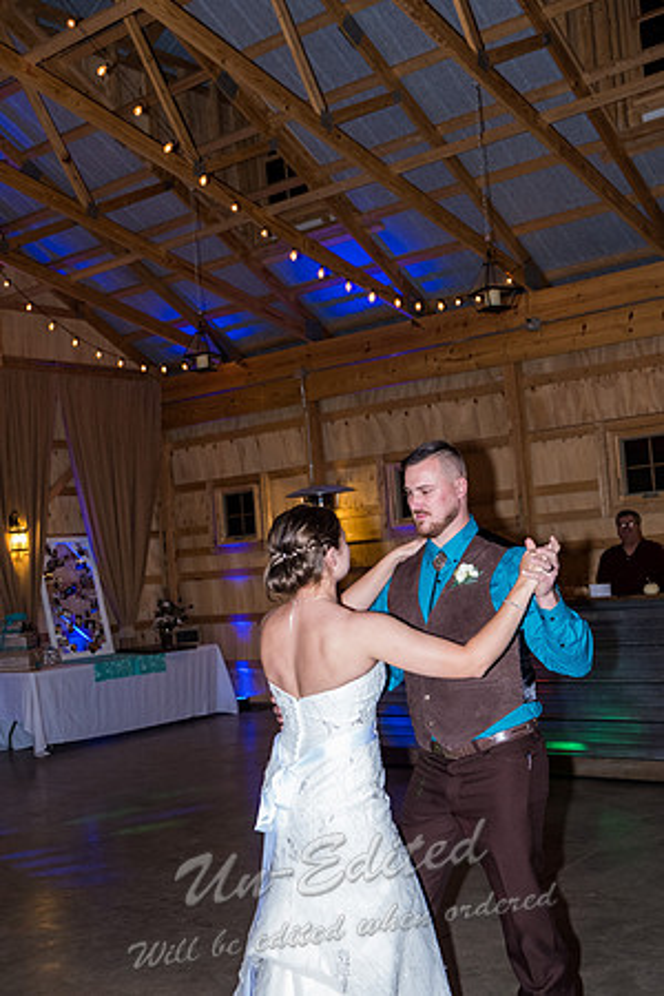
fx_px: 1107
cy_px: 498
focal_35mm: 40
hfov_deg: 33.4
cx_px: 332
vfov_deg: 48.5
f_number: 3.2
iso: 1600
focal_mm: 26.5
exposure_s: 1/200
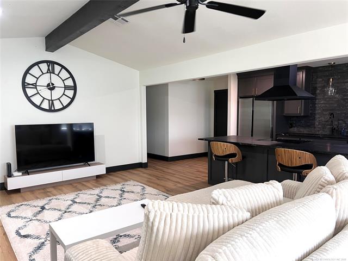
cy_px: 130
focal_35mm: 26
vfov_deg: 53.1
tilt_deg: -3.2
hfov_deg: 67.3
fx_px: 261
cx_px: 174
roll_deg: +0.0
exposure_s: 1/60
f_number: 1.5
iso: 100
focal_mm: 5.7
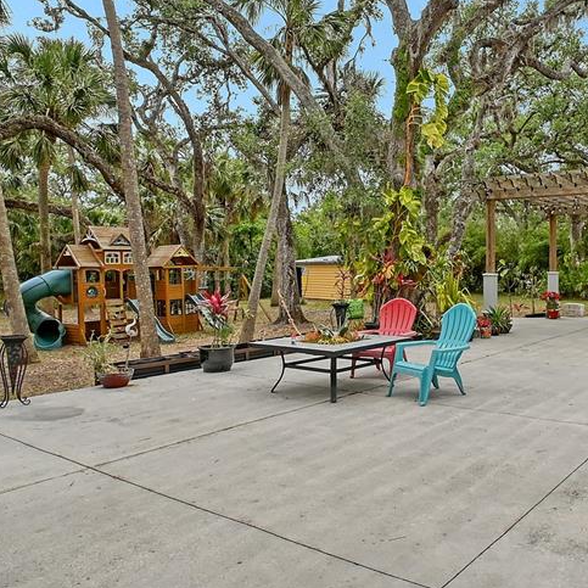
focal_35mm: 27
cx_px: 442
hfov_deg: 56.1
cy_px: 267
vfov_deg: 59.0
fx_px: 519
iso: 800
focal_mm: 10
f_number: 10
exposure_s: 1/250
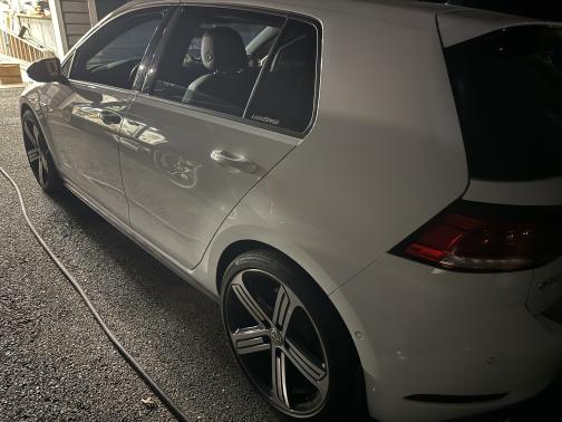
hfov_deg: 71.6
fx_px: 390
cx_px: 281
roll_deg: -2.1
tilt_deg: -25.6
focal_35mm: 24
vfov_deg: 56.8
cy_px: 211
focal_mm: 6.76
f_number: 1.78
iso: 2500
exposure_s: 1/9
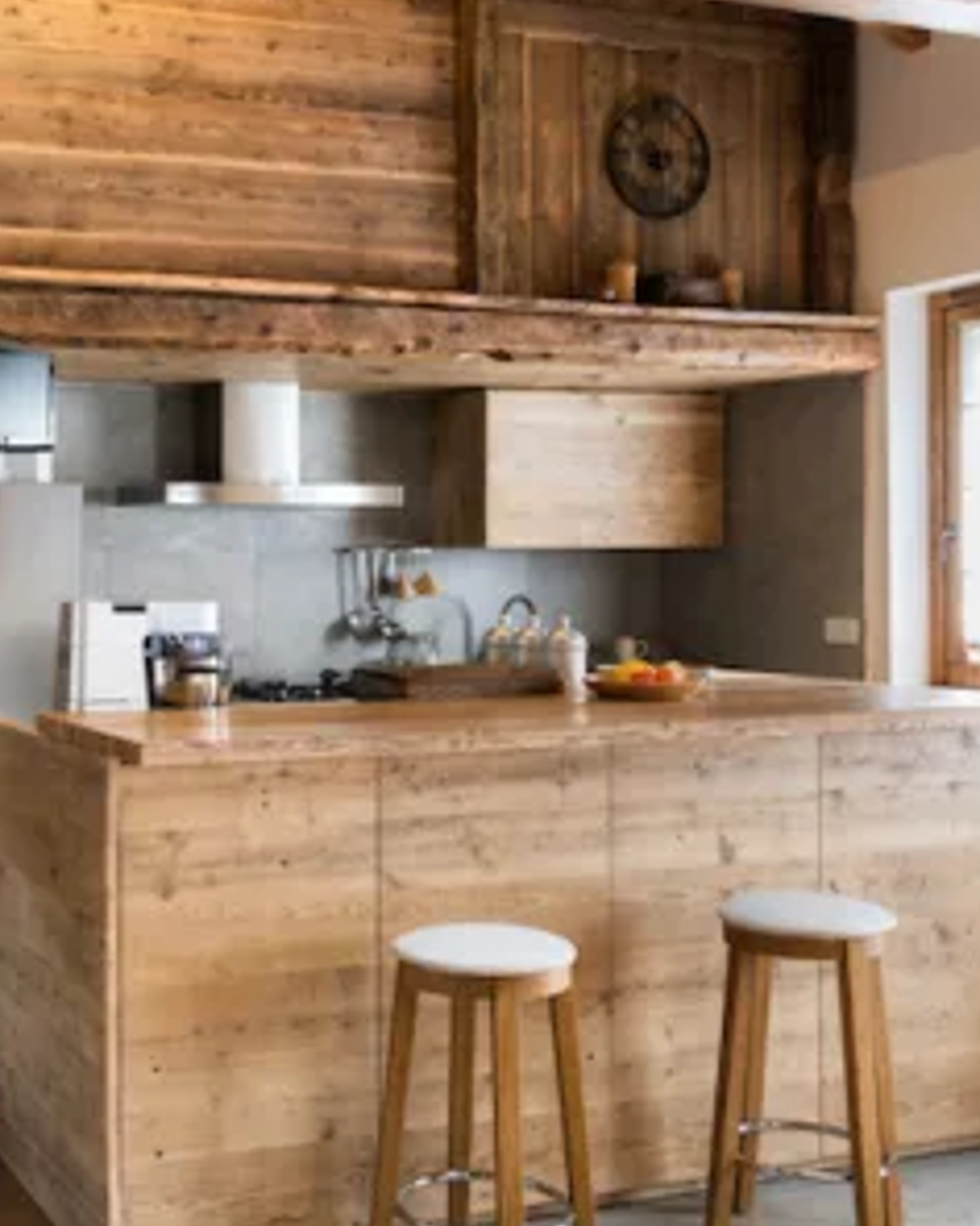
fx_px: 1631
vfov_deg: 41.1
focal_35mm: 45
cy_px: 588
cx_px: 112
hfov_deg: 31.9
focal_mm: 24
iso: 100
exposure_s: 1/6
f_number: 5.6
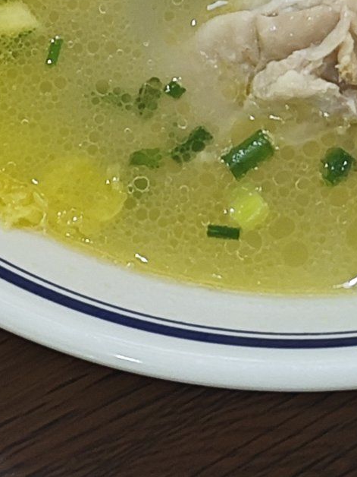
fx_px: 1375
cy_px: -515
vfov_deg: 15.3
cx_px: 291
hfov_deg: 14.7
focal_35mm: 100
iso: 200
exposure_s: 1/100
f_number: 1.8
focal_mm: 5.43
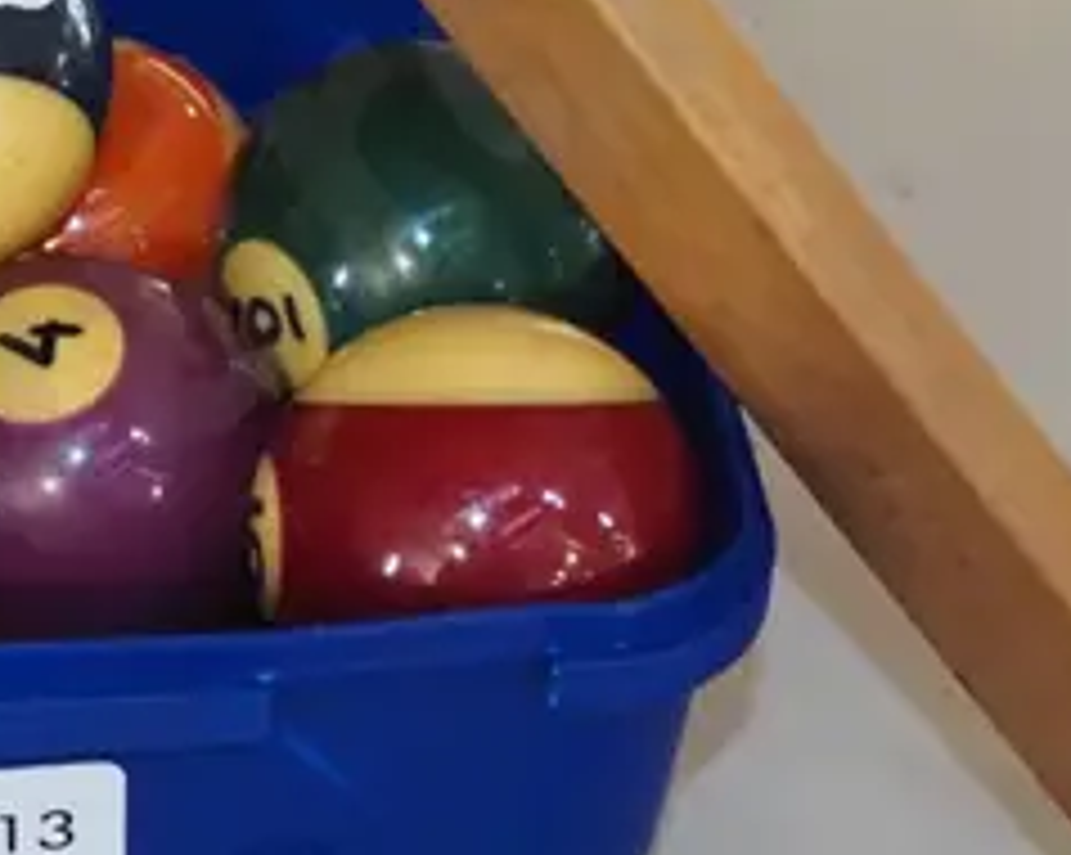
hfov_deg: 13.3
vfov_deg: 10.8
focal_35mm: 143
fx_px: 4529
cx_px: 22
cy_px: 423
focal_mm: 17
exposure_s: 1/60
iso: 2500
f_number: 5
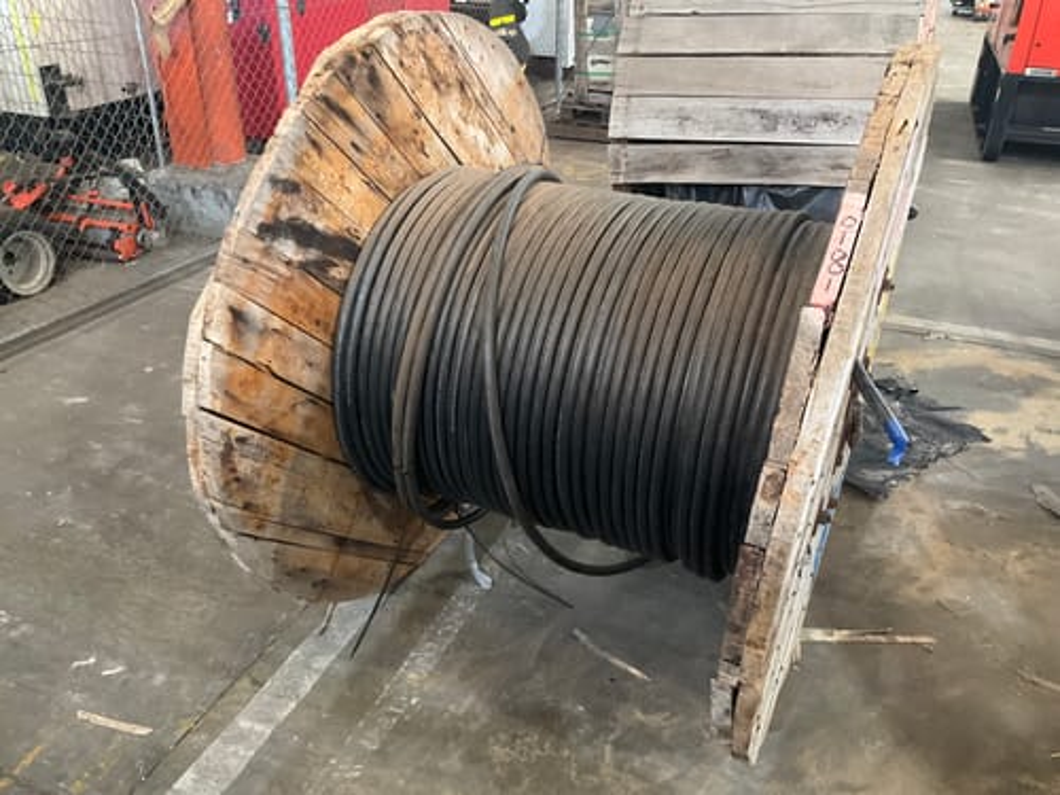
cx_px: 530
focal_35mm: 29
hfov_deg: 61.7
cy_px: 398
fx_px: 888
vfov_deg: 48.2
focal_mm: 3
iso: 250
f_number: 1.8
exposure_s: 1/33
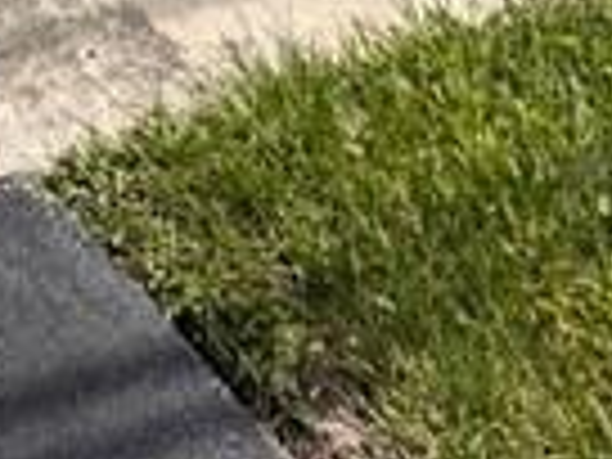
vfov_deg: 14.8
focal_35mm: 66
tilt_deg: -9.6
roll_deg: +1.8
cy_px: -616
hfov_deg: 23.8
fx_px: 1167
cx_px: -284
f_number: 2.2
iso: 40
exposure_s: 1/1595
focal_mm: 2.22
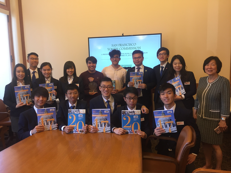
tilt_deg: -6.7
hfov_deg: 61.7
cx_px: 116
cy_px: 86
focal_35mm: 29
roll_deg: +1.0
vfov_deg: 48.2
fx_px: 194
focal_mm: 4.15
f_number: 2.2
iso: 100
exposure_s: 1/30
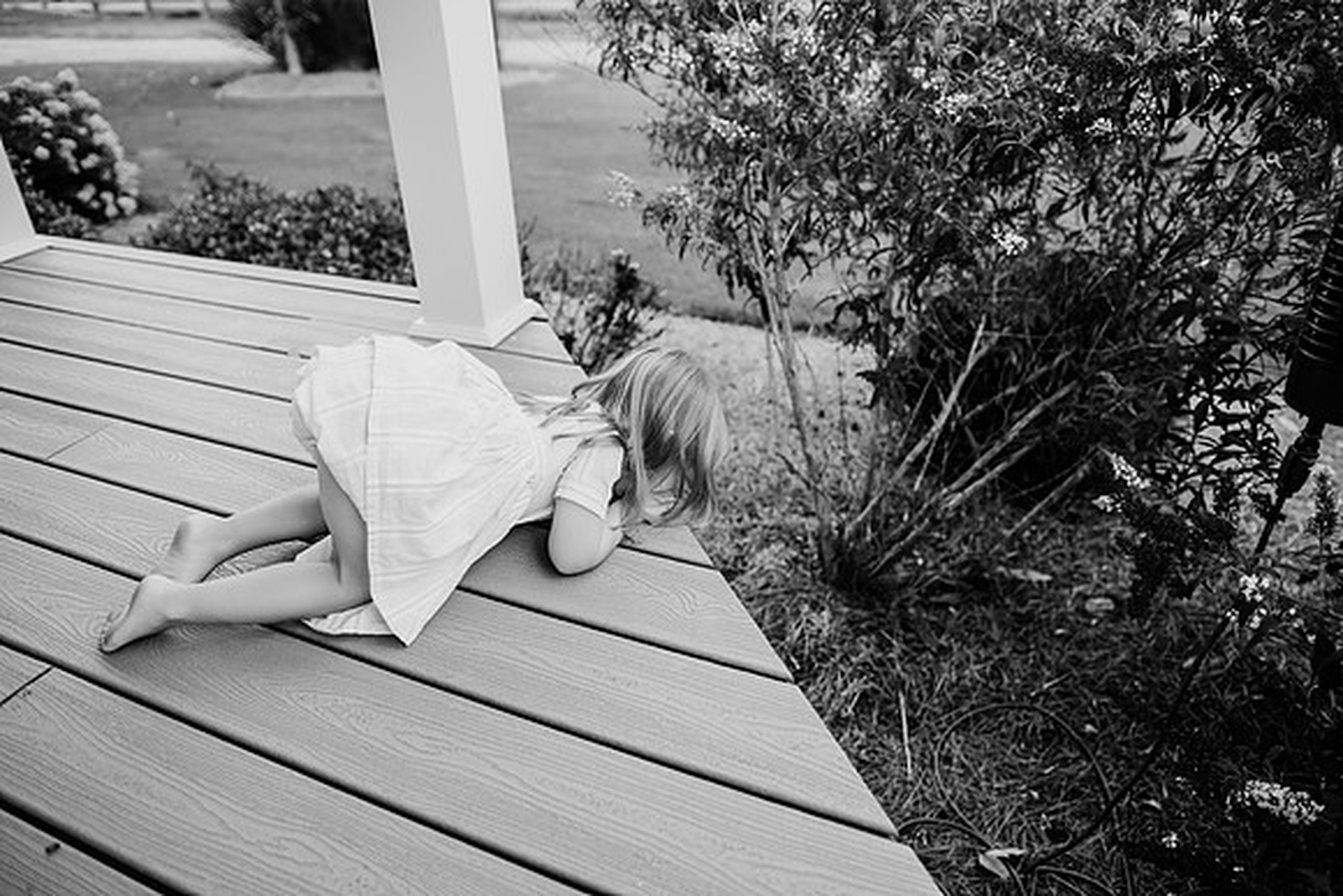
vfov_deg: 53.2
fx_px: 896
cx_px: 672
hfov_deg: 73.7
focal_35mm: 24
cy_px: 448
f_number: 2.5
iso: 250
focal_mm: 24
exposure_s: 1/400
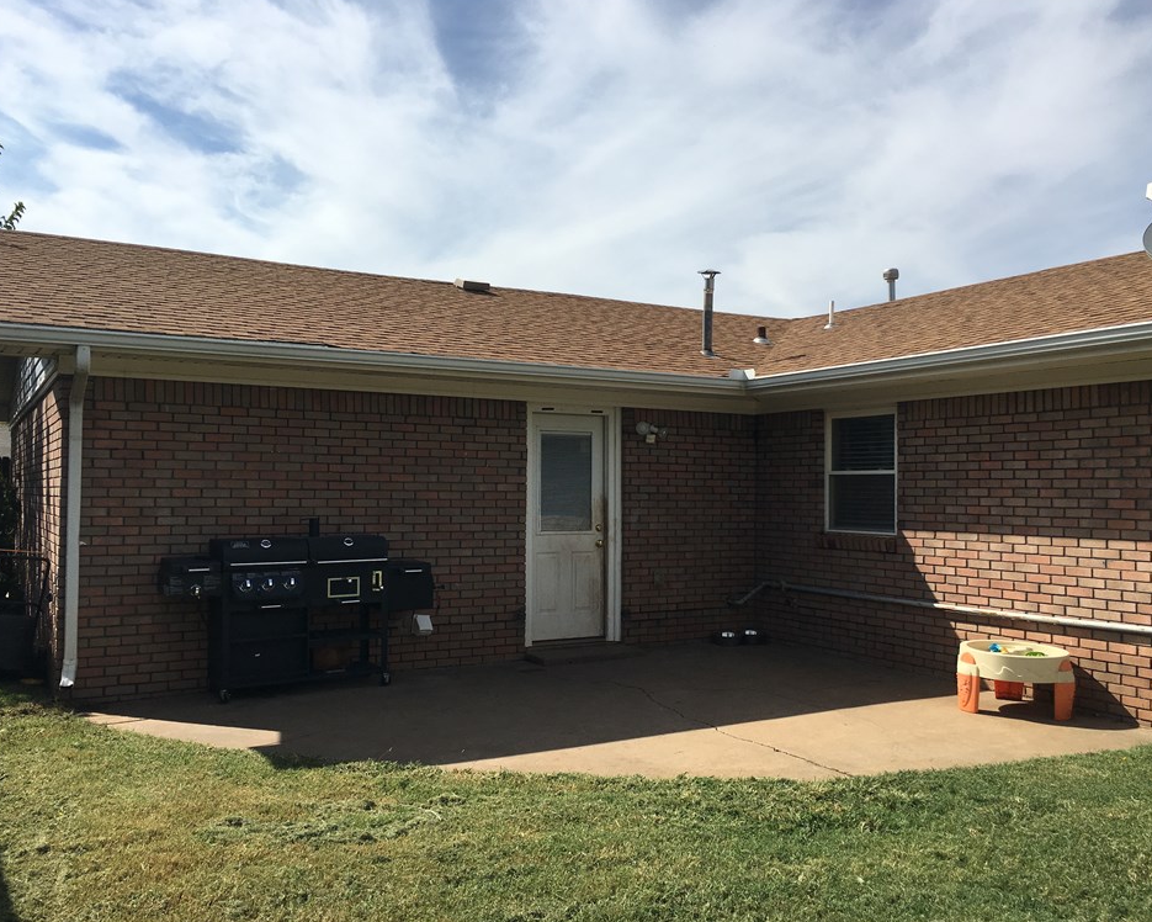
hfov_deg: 57.2
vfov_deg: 47.1
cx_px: 575
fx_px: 1057
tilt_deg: +1.9
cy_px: 461
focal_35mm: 31
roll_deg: -0.8
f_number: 2.2
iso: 25
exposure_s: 1/2849
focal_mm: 4.15
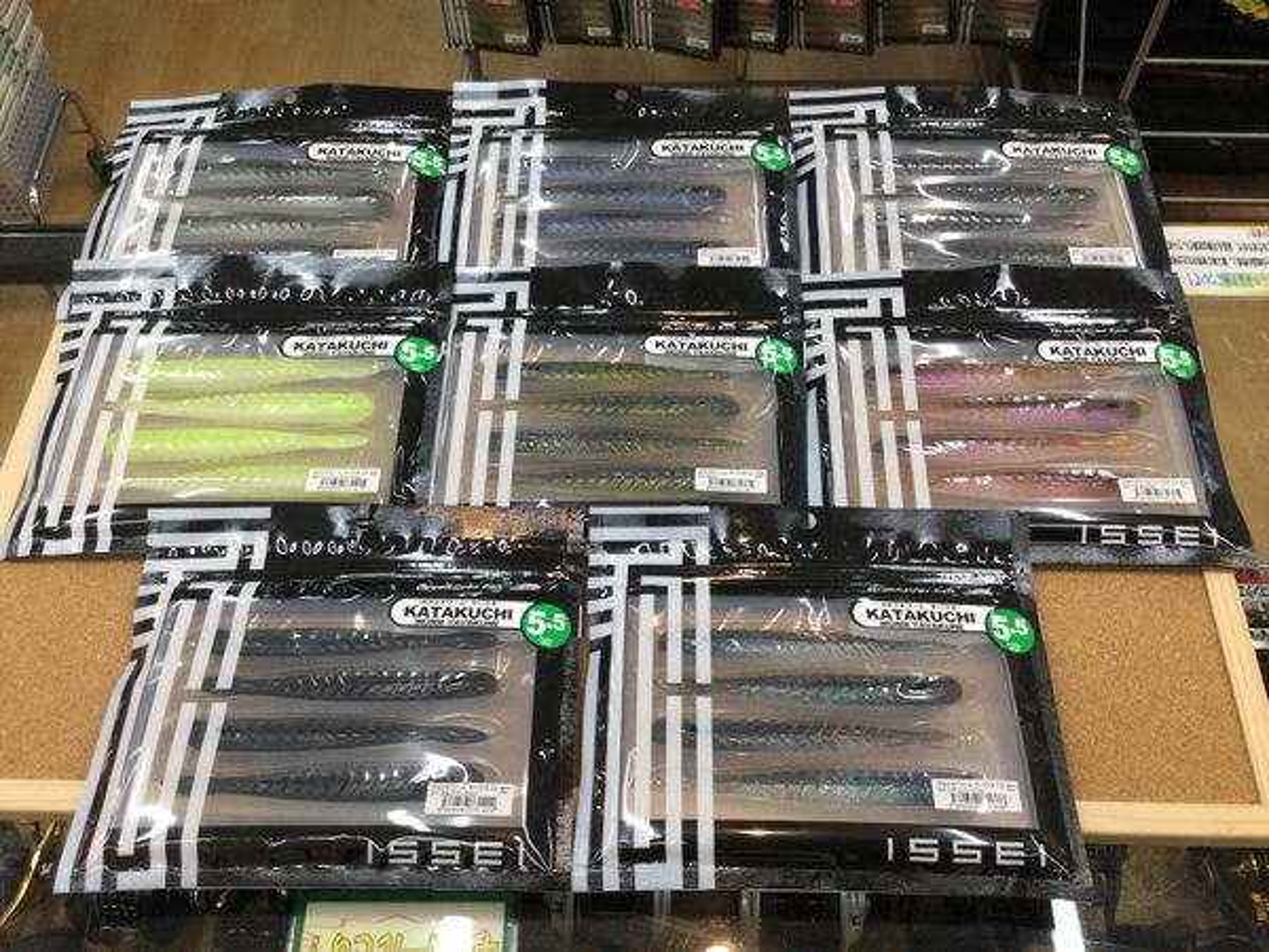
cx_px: 634
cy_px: 476
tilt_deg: -57.9
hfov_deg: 58.4
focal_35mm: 31
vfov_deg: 45.4
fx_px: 1136
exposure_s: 1/30
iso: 25
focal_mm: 3.3
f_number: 2.4
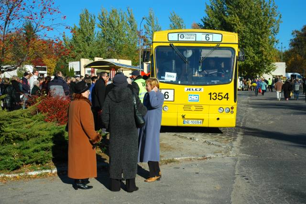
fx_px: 433
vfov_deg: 26.5
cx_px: 153
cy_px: 102
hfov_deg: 38.9
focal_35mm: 51
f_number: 10
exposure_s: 1/400
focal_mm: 34
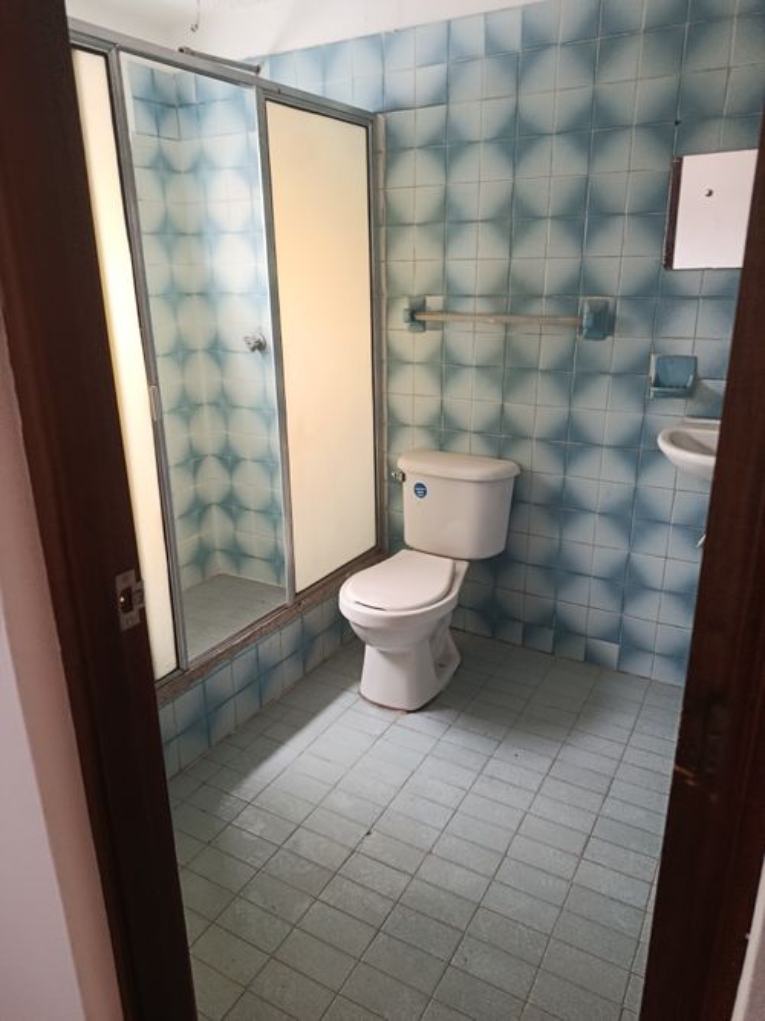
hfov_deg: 56.8
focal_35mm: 24
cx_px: 382
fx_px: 707
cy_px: 510
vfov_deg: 71.6
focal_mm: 5.24
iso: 1076
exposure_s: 1/120
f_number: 1.7
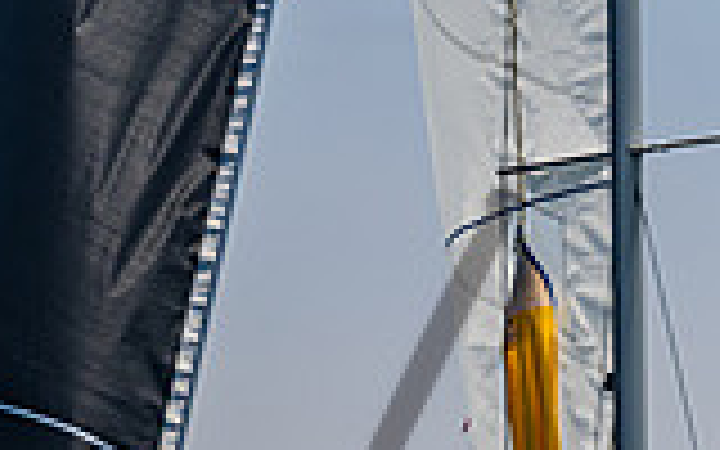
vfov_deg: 1.4
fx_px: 18308
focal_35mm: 933
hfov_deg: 2.3
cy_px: 742
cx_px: 476
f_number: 8
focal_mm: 230
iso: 400
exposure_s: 1/2500
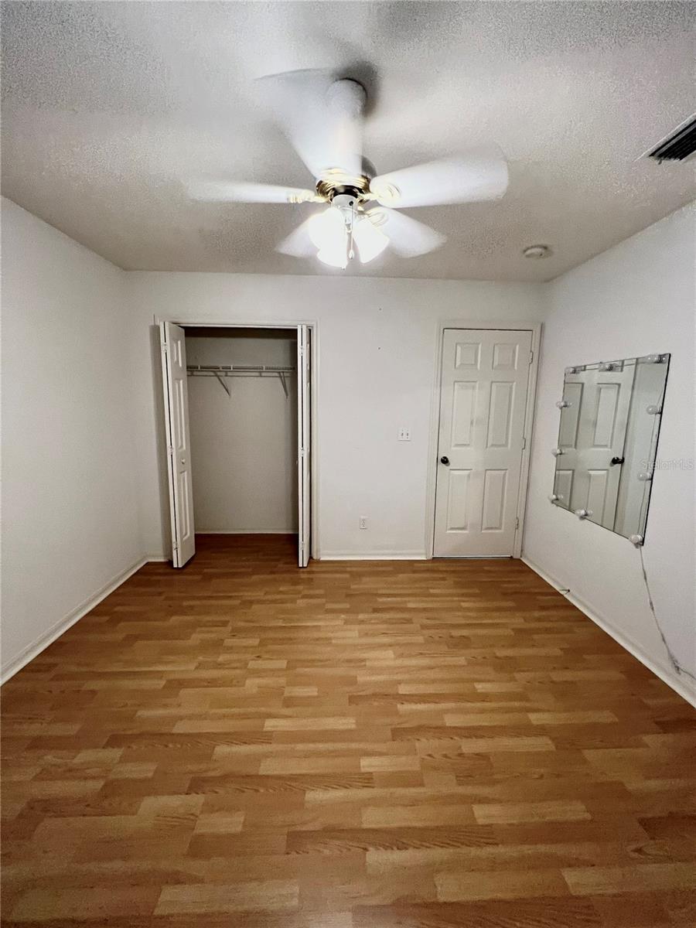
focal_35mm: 13
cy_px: 464
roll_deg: -0.6
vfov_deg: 106.2
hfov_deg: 89.9
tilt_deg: -9.1
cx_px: 348
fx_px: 349
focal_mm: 1.57
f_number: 1.8
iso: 400
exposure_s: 1/60
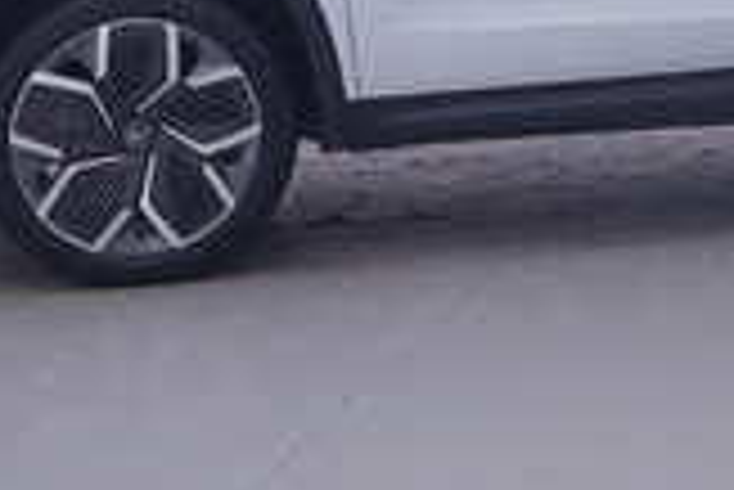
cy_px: -146
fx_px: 1544
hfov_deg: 26.0
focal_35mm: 76
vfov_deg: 17.0
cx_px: 642
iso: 200
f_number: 5
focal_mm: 15
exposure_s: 1/80
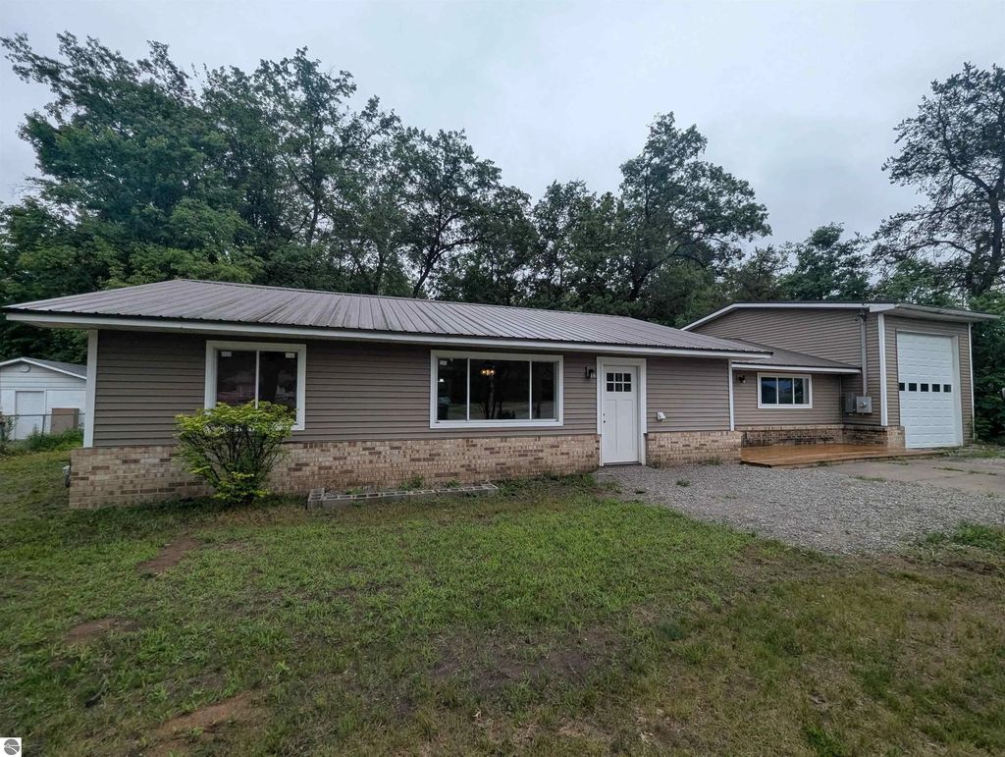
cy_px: 378
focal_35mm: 13
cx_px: 502
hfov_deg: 106.1
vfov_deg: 90.1
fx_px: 378
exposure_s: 1/1198
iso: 48
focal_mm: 1.95
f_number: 2.2
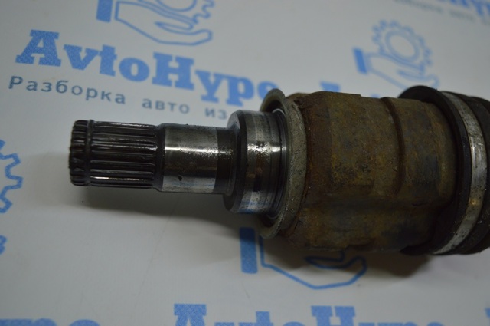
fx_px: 489
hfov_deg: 53.2
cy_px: 163
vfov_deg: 36.8
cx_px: 245
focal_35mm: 36
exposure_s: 1/200
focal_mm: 24
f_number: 4
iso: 400
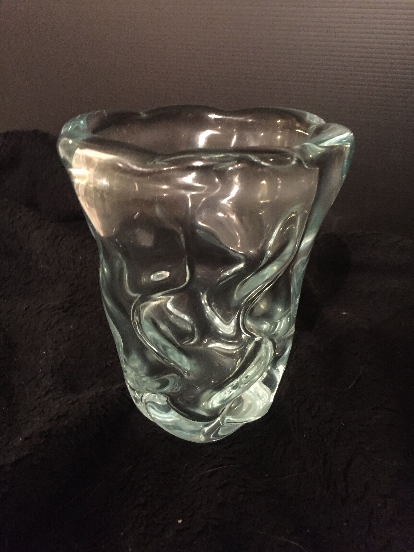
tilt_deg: -30.6
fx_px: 462
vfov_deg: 61.7
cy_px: 276
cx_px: 207
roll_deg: -0.1
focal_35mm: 29
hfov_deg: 48.2
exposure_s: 1/17
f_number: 2.2
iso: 800
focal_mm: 4.15
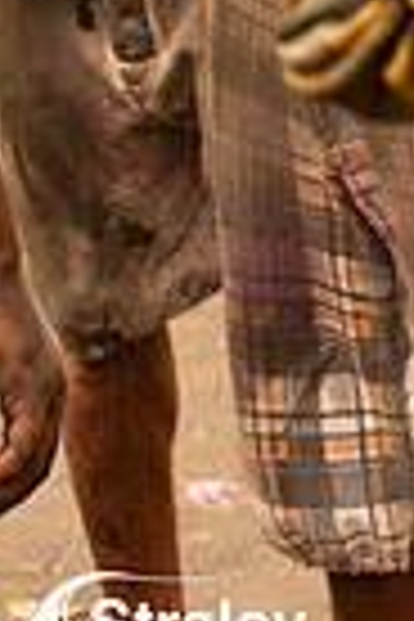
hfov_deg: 5.5
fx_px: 4226
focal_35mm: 245
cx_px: 668
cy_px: -284
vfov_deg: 8.2
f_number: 5.6
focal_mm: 75
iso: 320
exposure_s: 1/160
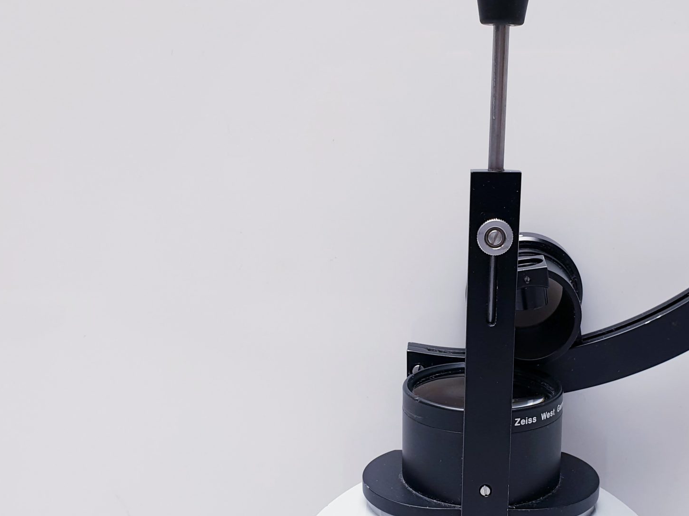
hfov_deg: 40.6
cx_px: 468
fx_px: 916
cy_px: 350
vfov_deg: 31.2
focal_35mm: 46
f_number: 2.4
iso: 80
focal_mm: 4.3
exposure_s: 1/100
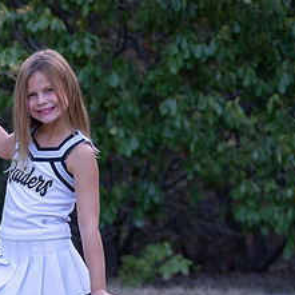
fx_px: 2227
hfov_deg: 7.5
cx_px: -4
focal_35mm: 231
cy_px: 191
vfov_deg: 7.6
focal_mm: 75
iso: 640
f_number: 2.8
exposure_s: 1/320
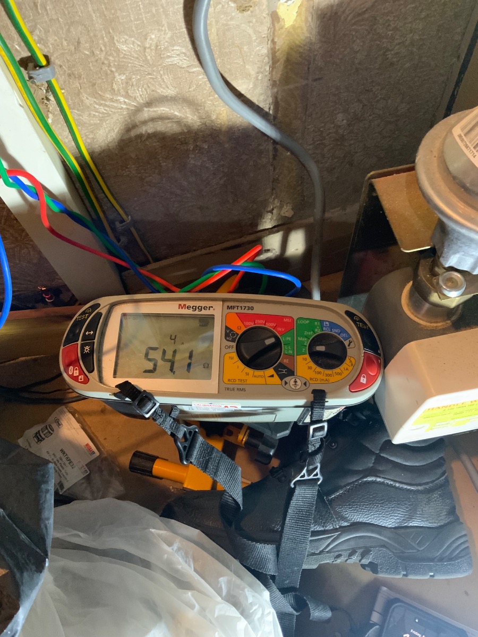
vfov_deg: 61.7
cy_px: 318
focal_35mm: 29
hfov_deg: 48.2
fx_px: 534
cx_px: 239
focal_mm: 3
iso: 250
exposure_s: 1/41
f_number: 1.8
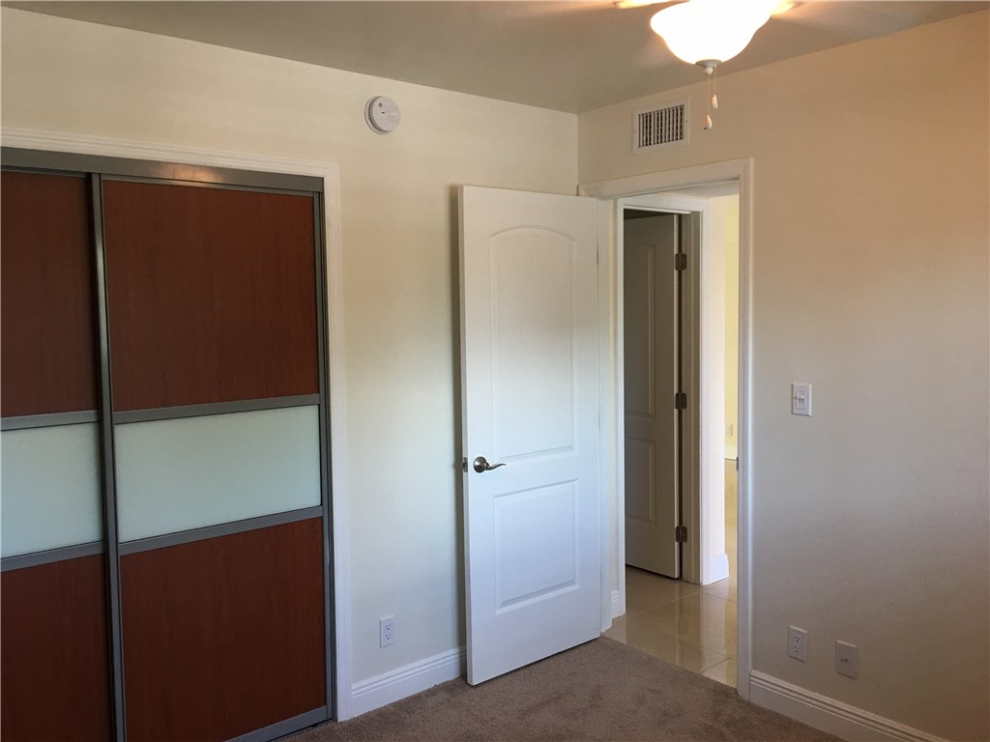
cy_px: 371
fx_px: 829
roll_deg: +0.5
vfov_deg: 48.2
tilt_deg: -2.8
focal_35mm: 29
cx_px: 495
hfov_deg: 61.7
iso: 40
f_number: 2.2
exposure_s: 1/30
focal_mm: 4.15
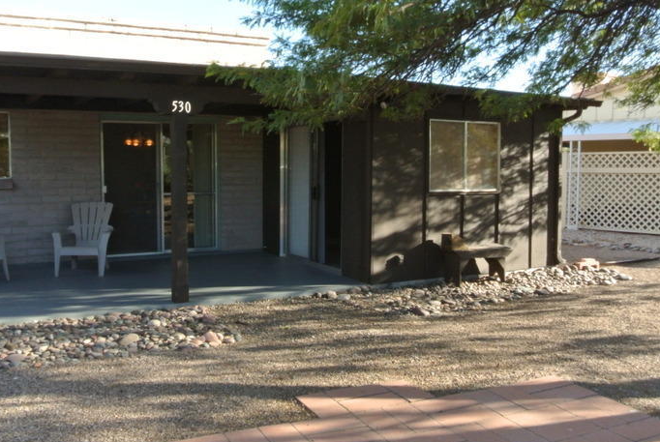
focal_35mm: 34
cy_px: 228
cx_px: 291
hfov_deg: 55.6
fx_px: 624
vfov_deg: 39.0
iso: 560
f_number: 3.5
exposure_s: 1/60
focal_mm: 11
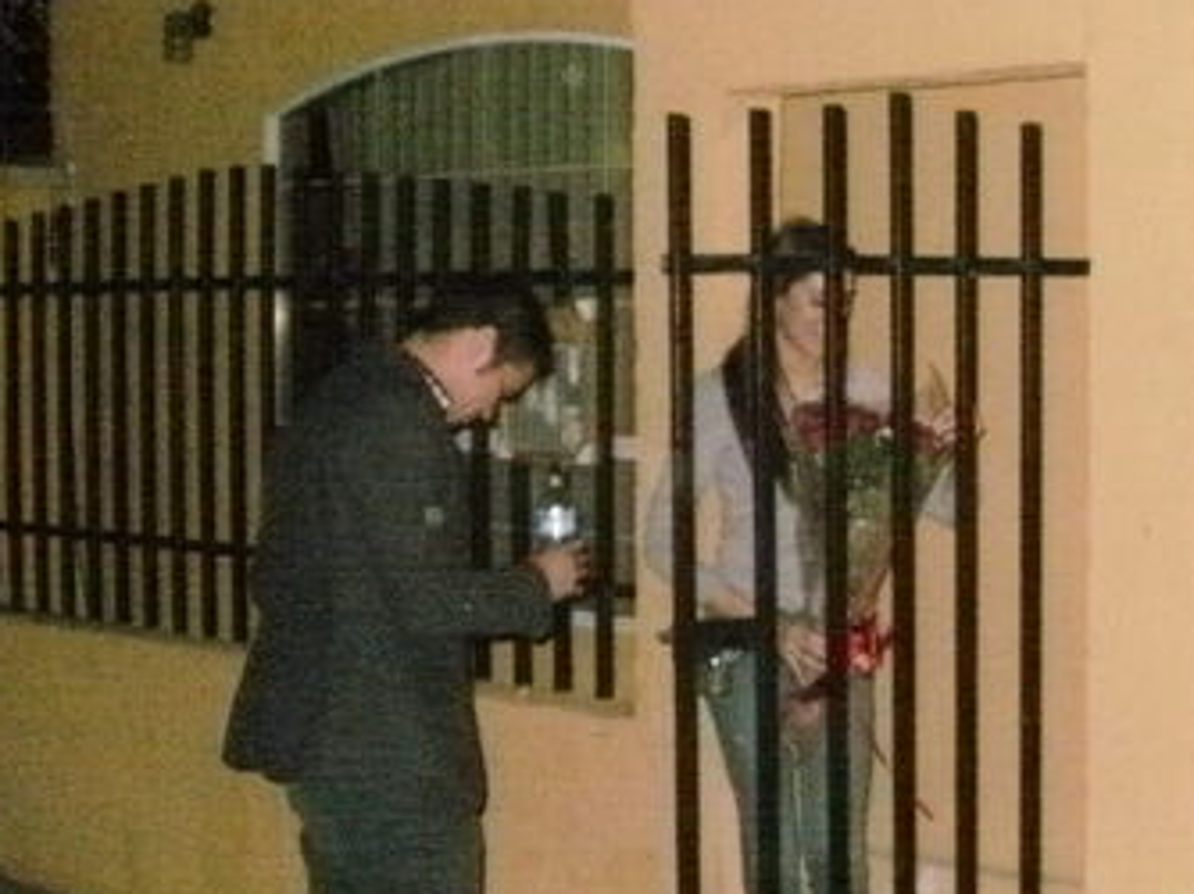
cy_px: 397
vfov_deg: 21.3
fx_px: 2378
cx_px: 876
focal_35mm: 69
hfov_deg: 27.8
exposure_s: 1/30
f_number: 3.5
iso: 640
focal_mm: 6.3
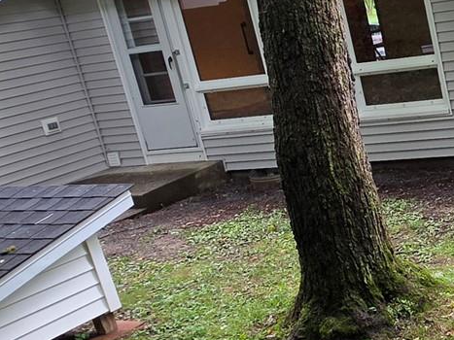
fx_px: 747
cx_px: 590
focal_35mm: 57
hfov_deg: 28.0
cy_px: 163
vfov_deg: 25.6
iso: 40
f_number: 1.9
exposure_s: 1/120
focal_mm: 2.2
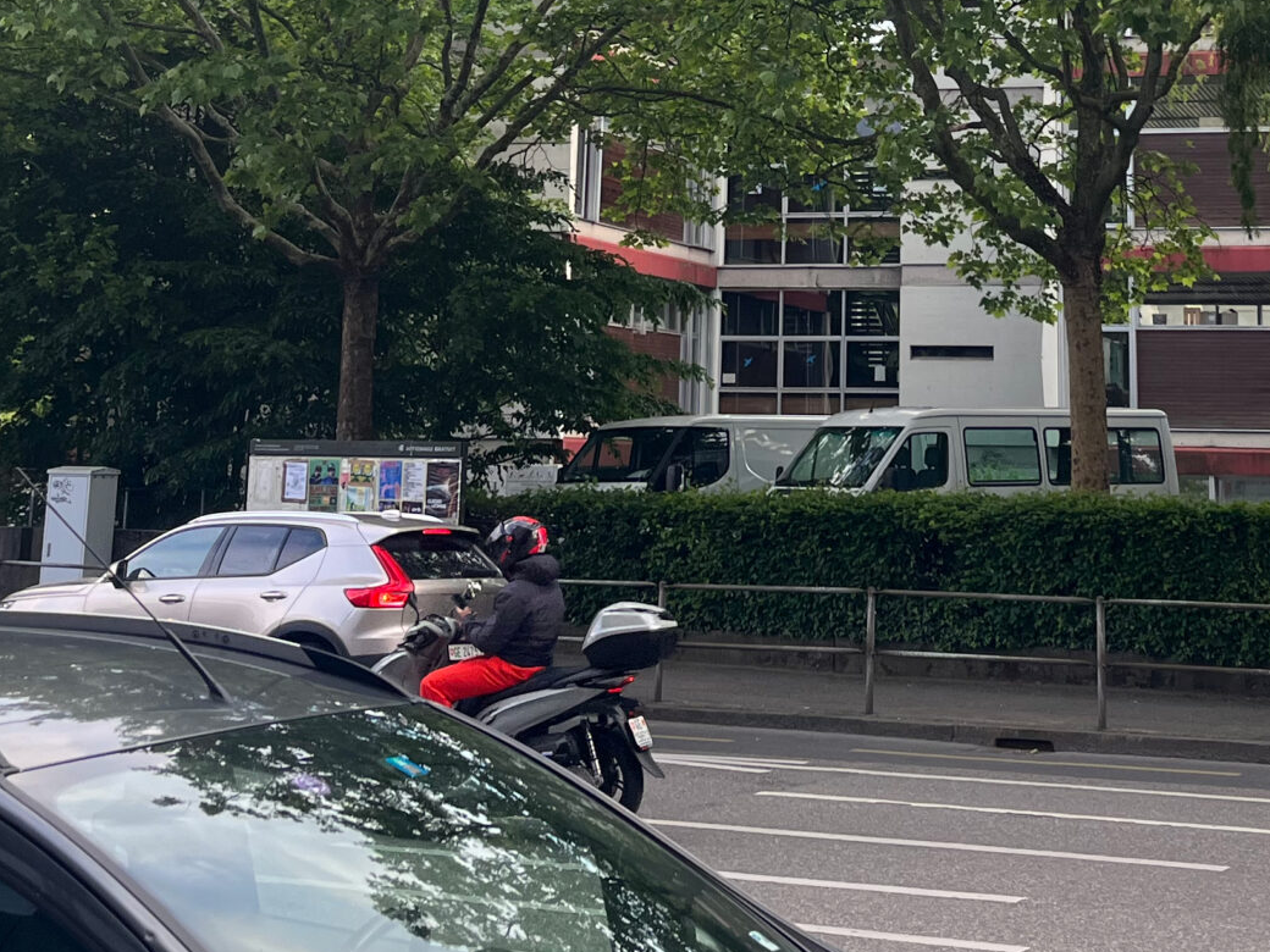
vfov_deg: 21.8
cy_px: -77
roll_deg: -0.7
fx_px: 2348
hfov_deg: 30.0
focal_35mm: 64
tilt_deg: +13.2
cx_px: 878
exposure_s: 1/577
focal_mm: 5.1
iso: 50
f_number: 1.6
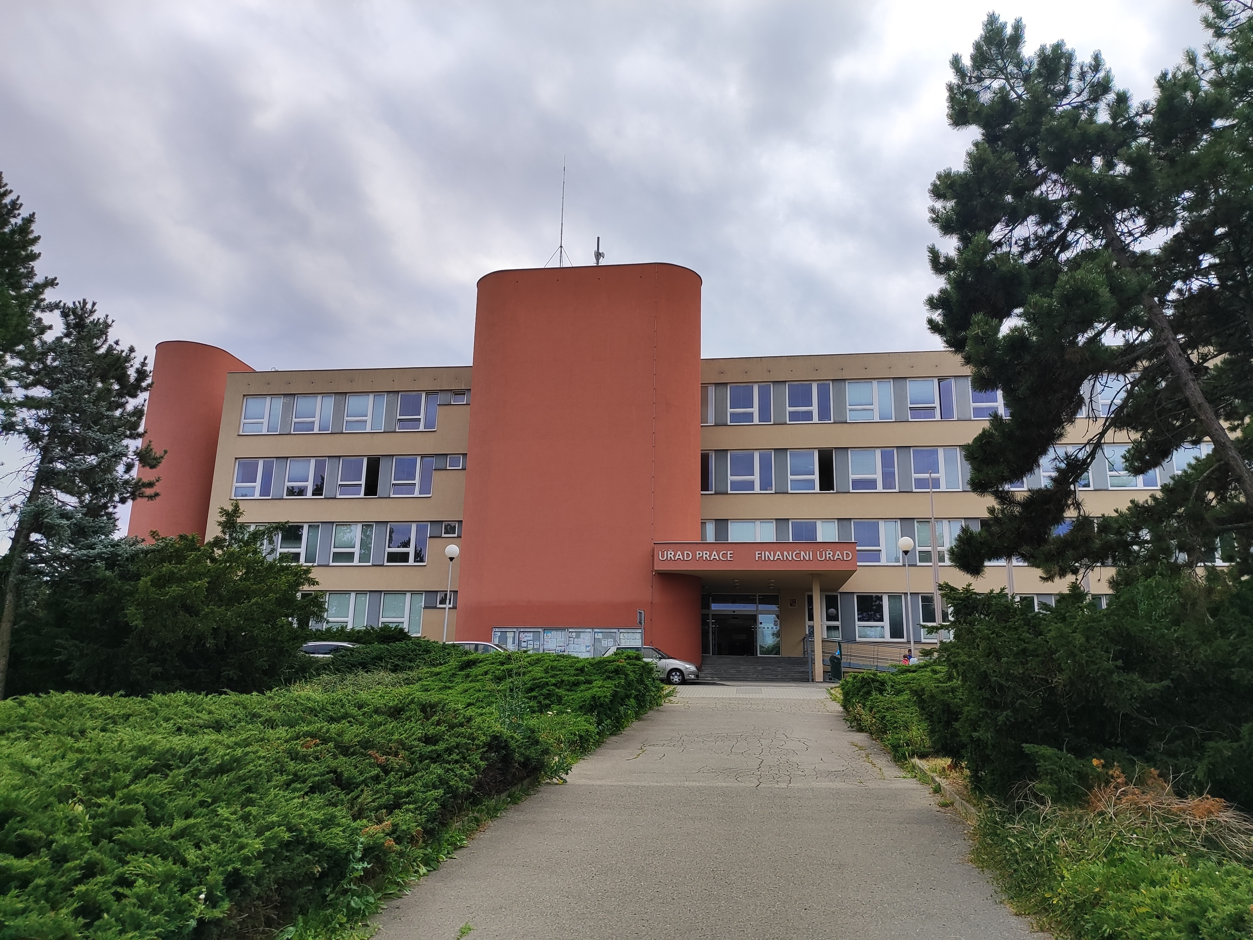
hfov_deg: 71.6
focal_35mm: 24
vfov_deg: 56.8
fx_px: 869
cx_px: 626
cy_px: 470
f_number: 1.89
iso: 50
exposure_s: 1/1380
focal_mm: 5.89
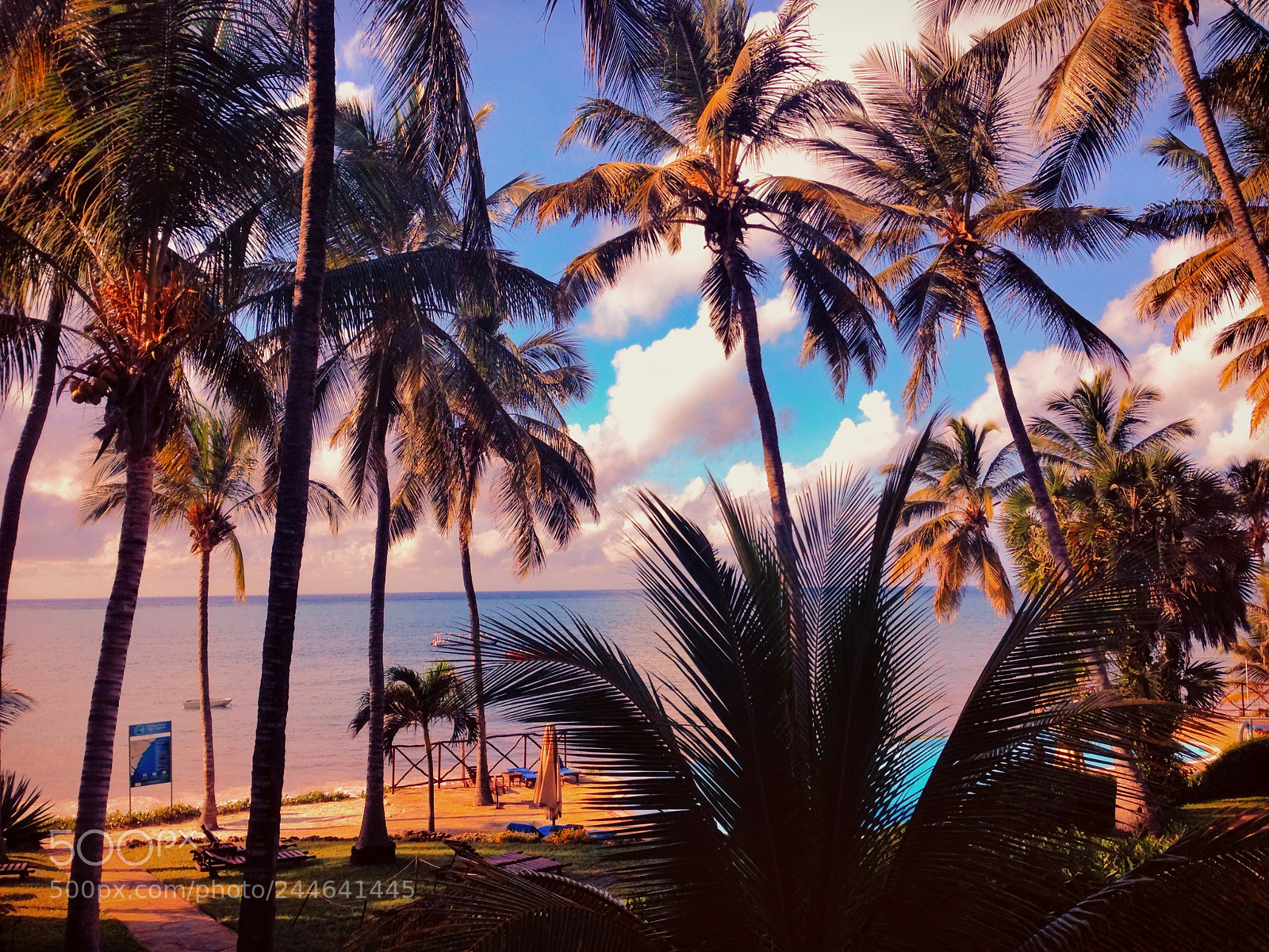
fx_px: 1210
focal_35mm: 33
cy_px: 476
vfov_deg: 42.9
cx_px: 634
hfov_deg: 55.4
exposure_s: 1/935
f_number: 2.4
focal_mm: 4.13
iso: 50
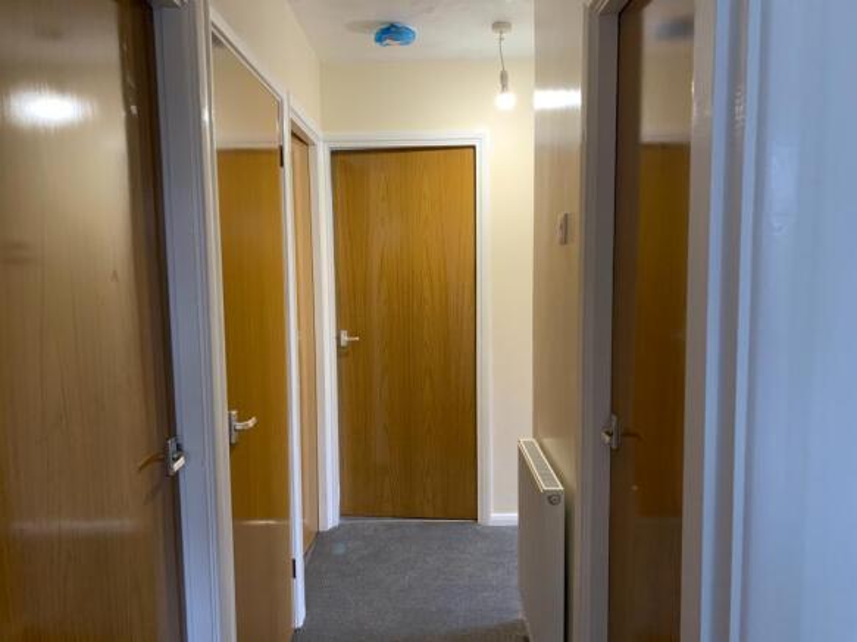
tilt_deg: -6.5
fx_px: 644
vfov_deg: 53.0
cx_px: 428
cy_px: 321
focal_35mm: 26
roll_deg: +0.3
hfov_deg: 67.3
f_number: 1.8
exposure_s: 1/49
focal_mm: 4.25
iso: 200
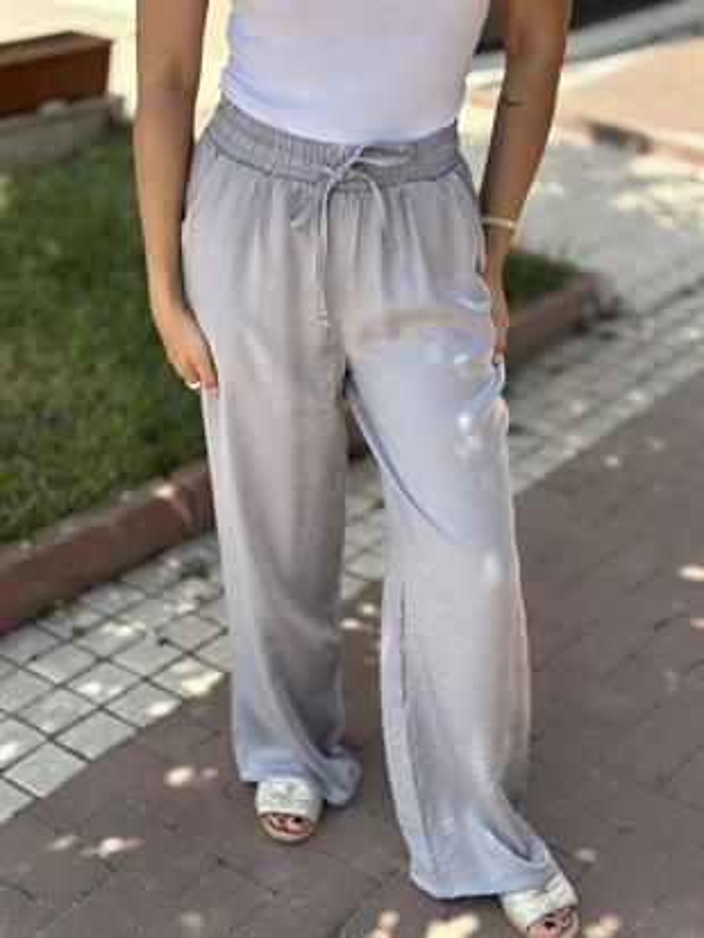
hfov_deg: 30.3
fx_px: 1301
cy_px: 469
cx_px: 352
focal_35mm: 48
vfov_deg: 39.6
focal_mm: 6.86
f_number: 1.78
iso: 80
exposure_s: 1/2160
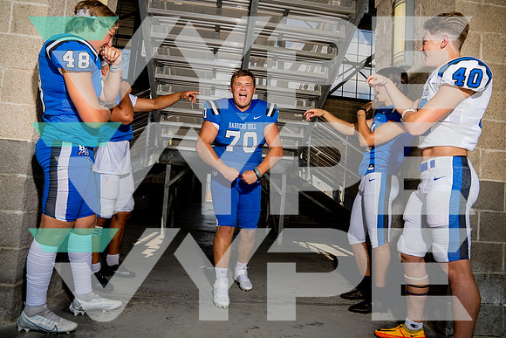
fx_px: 337
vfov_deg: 53.2
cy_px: 169
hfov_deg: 73.7
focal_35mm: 24
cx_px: 253
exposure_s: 1/250
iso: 100
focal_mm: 24
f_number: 7.1
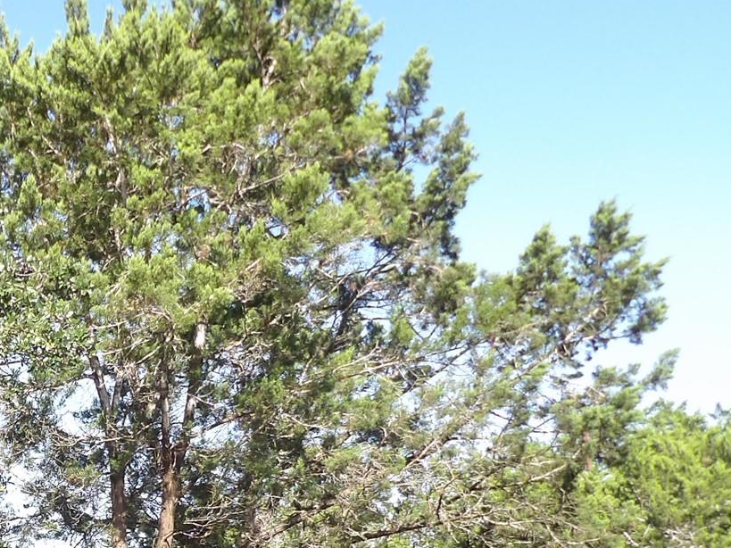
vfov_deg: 23.0
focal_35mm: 60
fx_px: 1267
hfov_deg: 28.2
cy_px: 595
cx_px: -144
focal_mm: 4.3
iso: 100
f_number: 3.2
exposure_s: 1/350
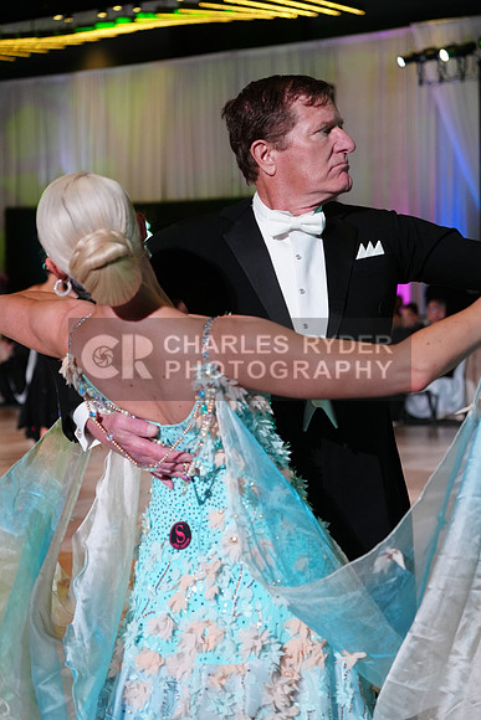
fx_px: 1402
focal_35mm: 70
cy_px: 360
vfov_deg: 28.8
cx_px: 240
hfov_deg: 19.5
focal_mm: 70
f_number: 4
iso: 2500
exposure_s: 1/400
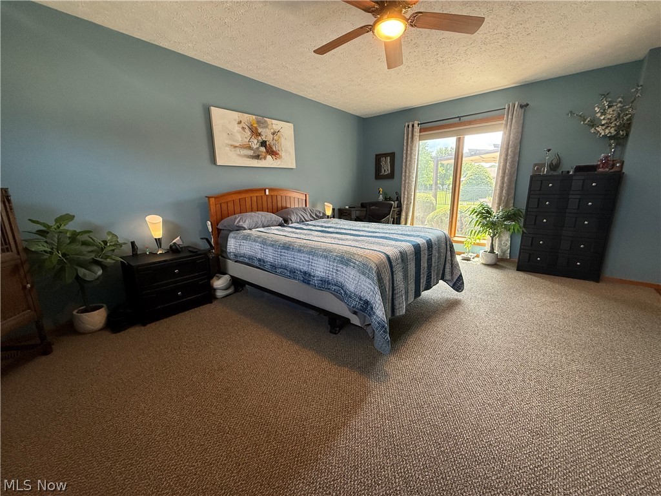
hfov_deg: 102.1
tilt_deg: -12.3
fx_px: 267
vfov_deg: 85.7
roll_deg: +1.2
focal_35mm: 14
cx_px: 330
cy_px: 248
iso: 250
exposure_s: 1/120
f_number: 2.2
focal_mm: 2.22
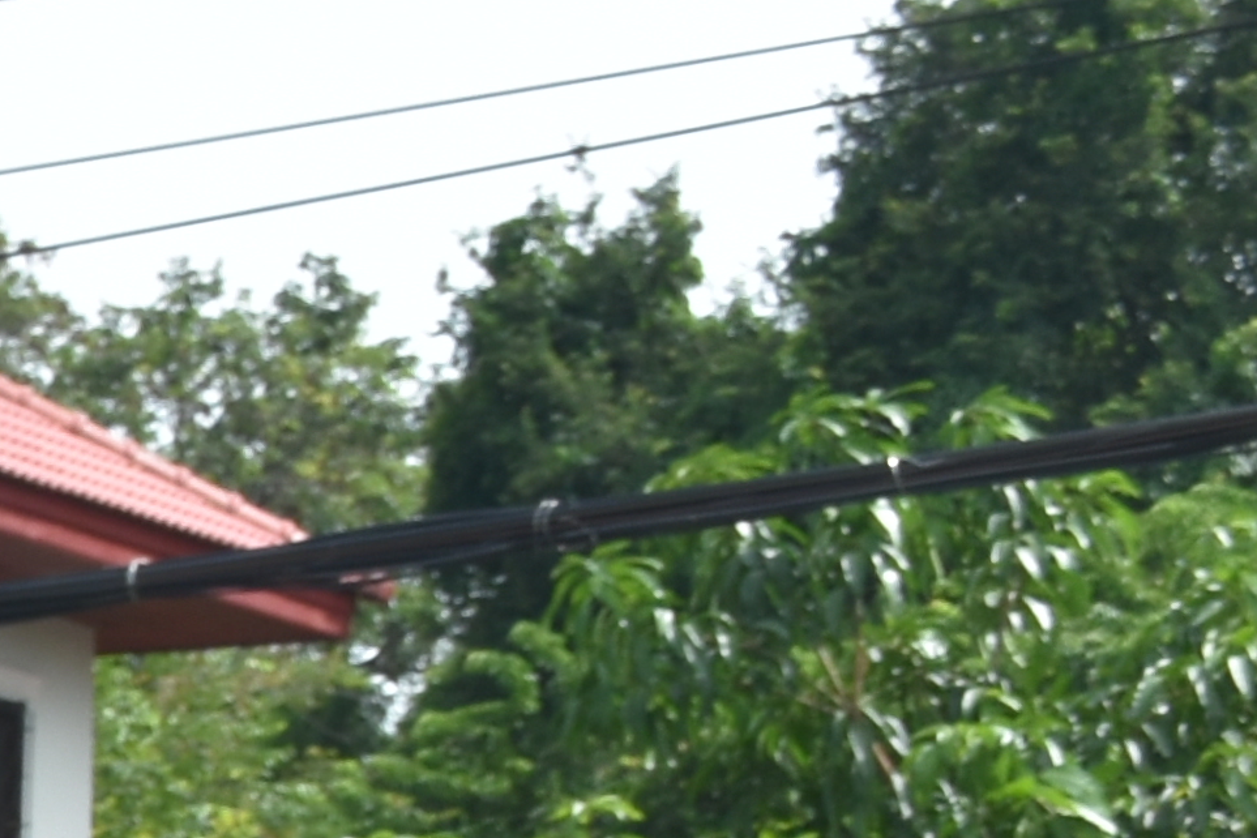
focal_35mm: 243
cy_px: 2145
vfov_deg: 5.4
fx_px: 8484
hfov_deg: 7.5
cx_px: -2447
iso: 200
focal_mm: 26
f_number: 9
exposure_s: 1/320
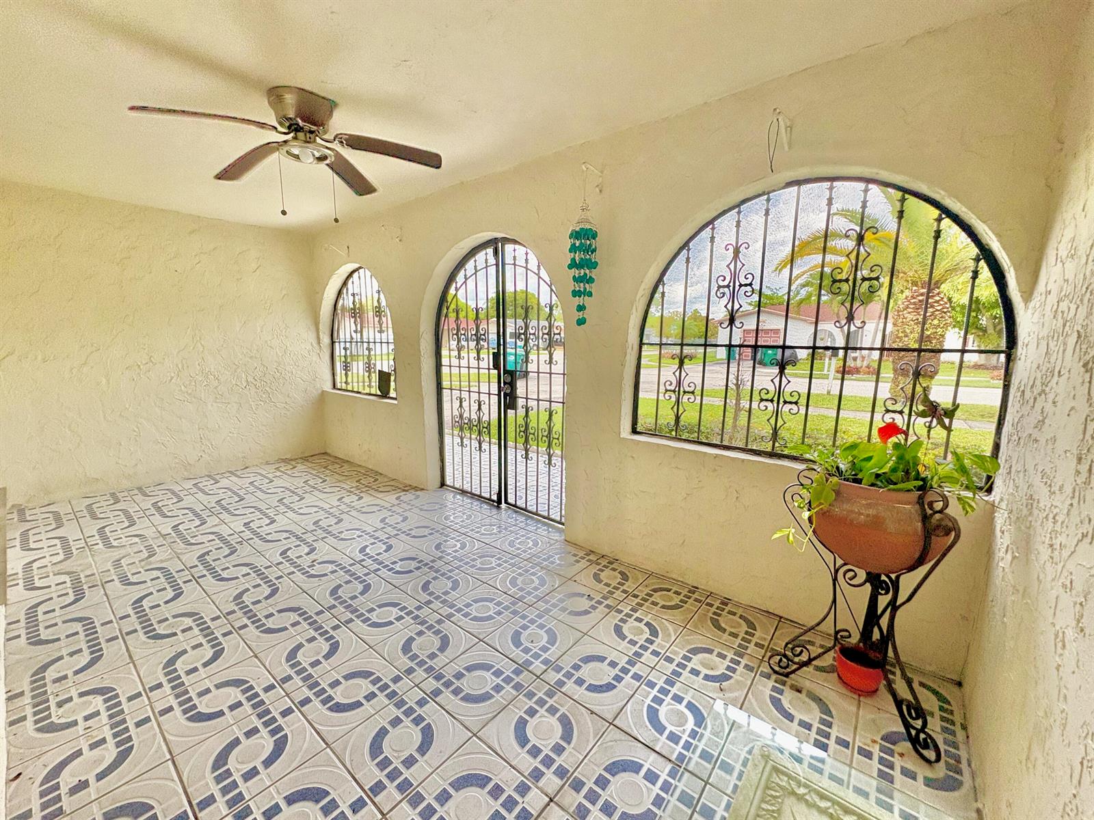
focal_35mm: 14
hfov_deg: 102.1
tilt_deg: -9.0
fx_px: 442
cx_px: 547
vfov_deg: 85.7
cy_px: 410
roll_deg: +0.3
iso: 64
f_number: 2.2
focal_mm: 2.22
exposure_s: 1/248
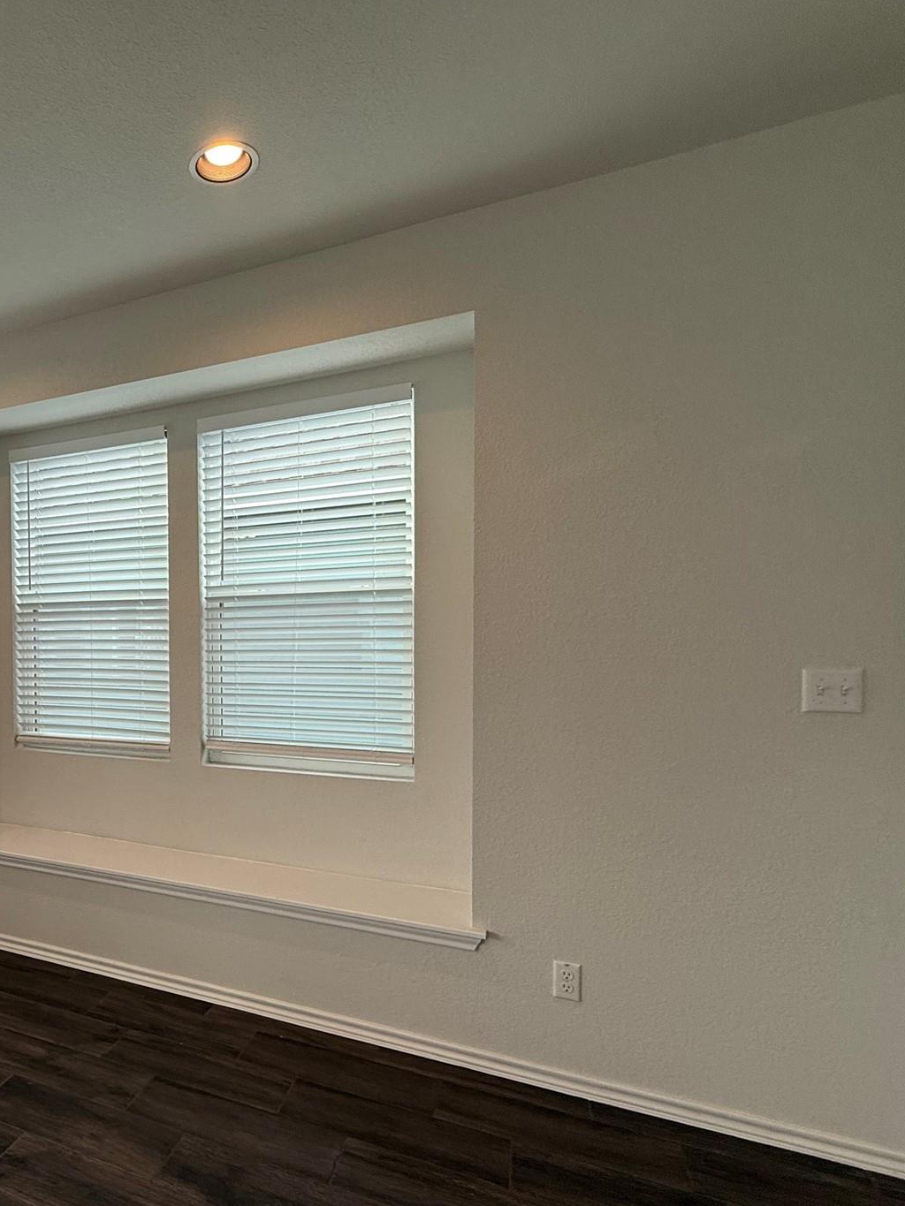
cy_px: 655
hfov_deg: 56.8
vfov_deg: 78.8
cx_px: 133
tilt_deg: -0.8
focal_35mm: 21
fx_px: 732
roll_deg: +0.8
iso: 64
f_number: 2.2
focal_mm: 2.22
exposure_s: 1/120
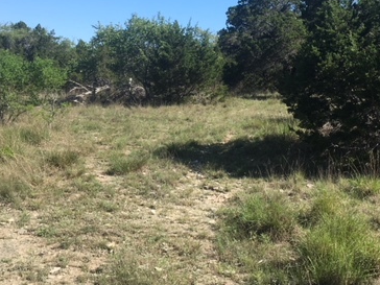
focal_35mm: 51
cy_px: 86
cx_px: 232
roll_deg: -2.5
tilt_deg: -0.8
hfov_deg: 37.3
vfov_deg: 28.3
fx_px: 560
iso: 25
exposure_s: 1/1012
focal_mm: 4.15
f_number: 2.2
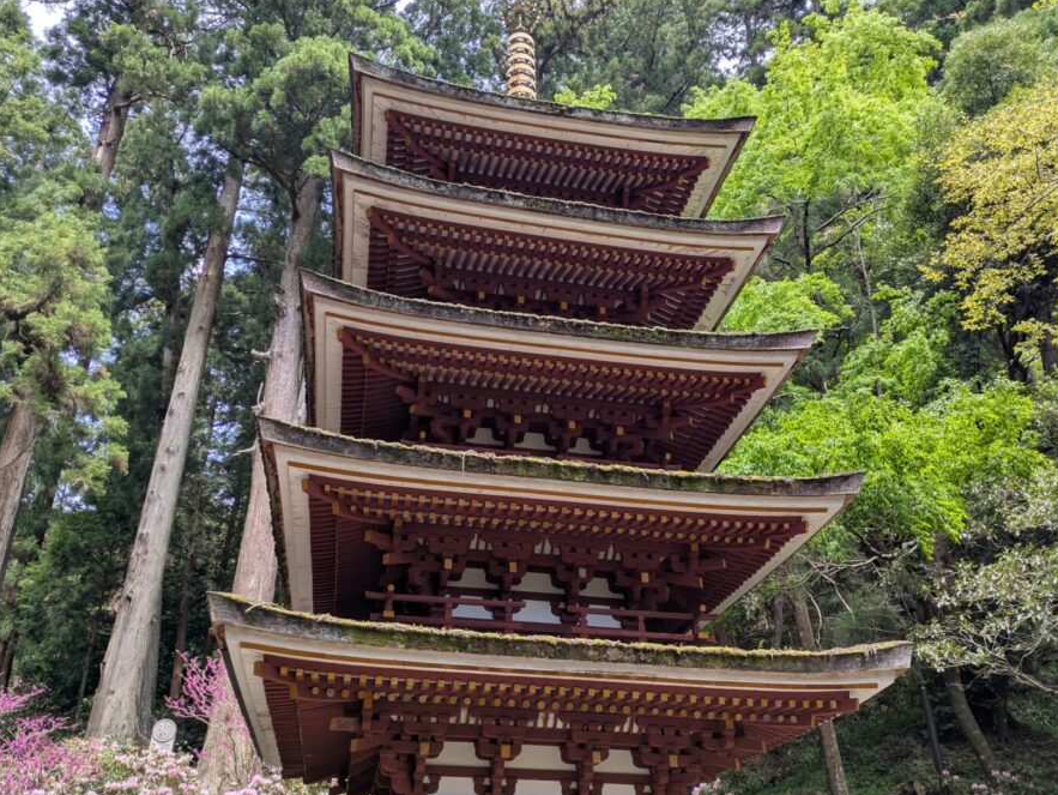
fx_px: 887
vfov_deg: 48.2
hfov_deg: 61.6
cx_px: 514
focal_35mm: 29
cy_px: 438
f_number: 1.89
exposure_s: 1/345
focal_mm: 5.43
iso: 35
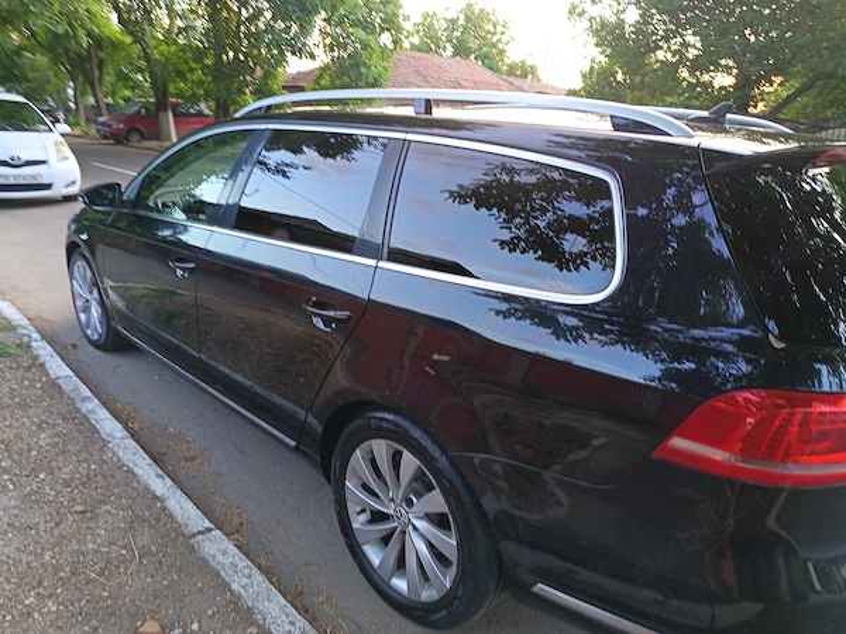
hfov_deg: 71.6
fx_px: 587
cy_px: 317
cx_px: 423
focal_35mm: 24
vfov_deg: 56.8
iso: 684
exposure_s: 1/33.3
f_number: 1.75
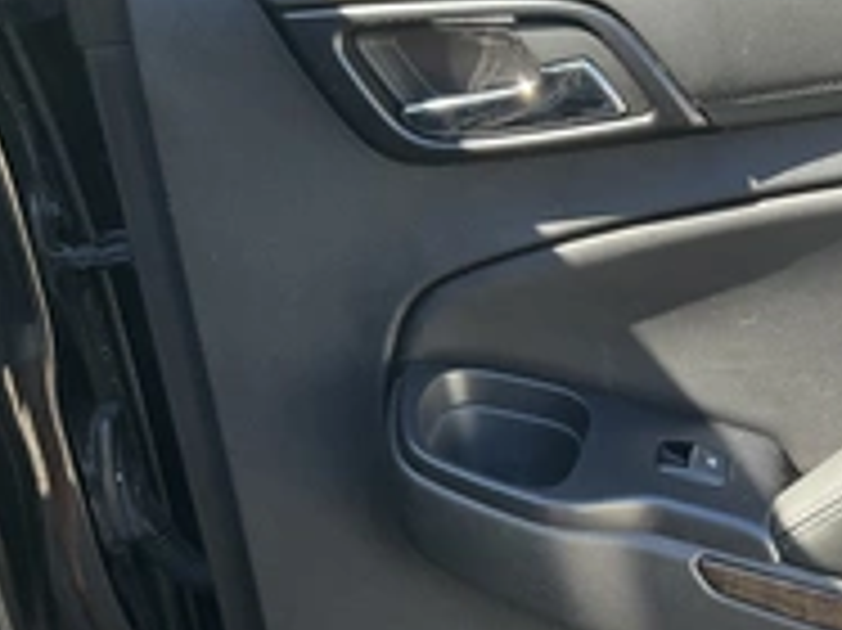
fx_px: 1507
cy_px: 531
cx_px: 819
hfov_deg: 29.4
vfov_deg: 23.2
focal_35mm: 62
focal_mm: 3
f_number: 1.8
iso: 20
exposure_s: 1/150
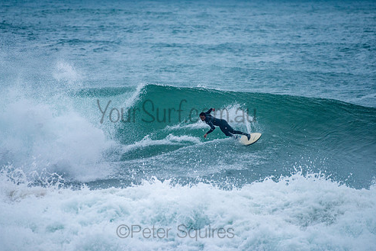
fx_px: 6143
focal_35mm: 588
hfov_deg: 3.5
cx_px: 175
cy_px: 105
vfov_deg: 2.3
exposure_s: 1/1250
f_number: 5.6
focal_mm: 500
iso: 400
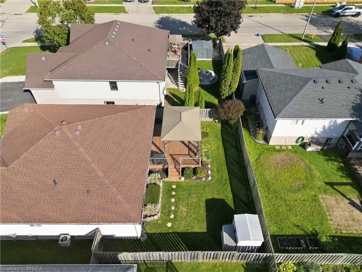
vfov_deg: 56.8
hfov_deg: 71.6
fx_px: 251
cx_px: 181
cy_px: 136
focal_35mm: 24
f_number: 1.7
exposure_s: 1/2500
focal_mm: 6.7
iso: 200
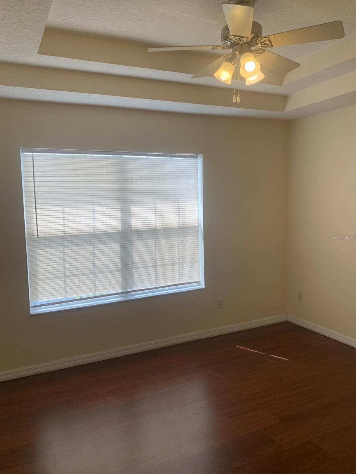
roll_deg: +0.5
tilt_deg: -4.0
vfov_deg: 65.3
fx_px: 370
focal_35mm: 27
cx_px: 177
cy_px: 237
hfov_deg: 51.4
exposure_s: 1/226
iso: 25
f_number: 1.8
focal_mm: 4.25
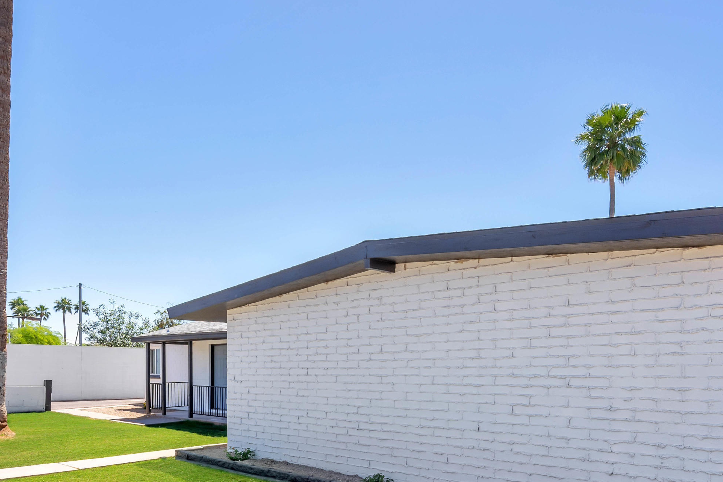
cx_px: 348
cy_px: 340
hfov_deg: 68.6
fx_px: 530
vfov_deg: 47.7
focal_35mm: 26
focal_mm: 11.5
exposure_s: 1/400
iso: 320
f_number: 10
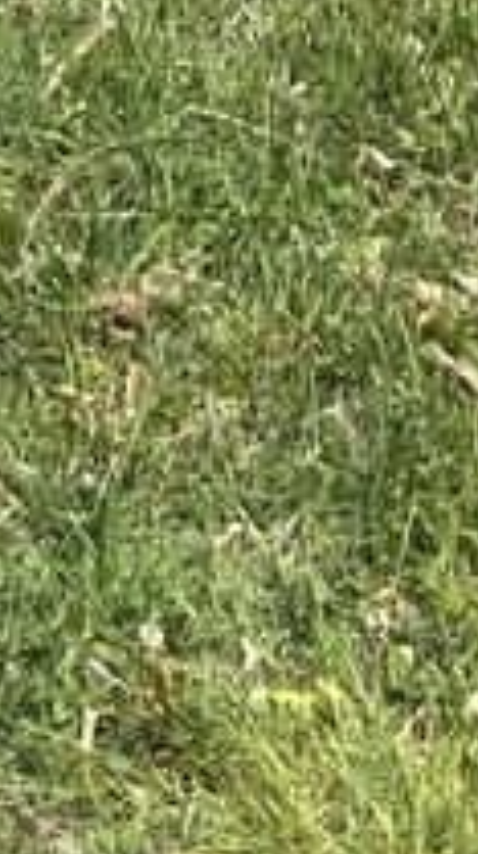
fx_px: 4025
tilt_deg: -1.2
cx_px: -69
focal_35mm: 178
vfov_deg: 9.5
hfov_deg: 6.8
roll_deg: +0.8
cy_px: -1673
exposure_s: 1/1689
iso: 32
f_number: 1.6
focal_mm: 5.1
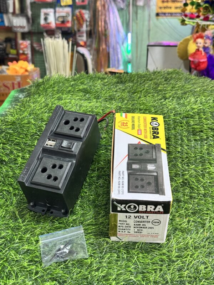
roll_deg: -0.5
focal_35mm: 48
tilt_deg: -16.5
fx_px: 396
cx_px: 107
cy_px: 142
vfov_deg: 39.7
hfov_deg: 30.3
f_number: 1.78
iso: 320
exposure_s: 1/33
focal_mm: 6.76
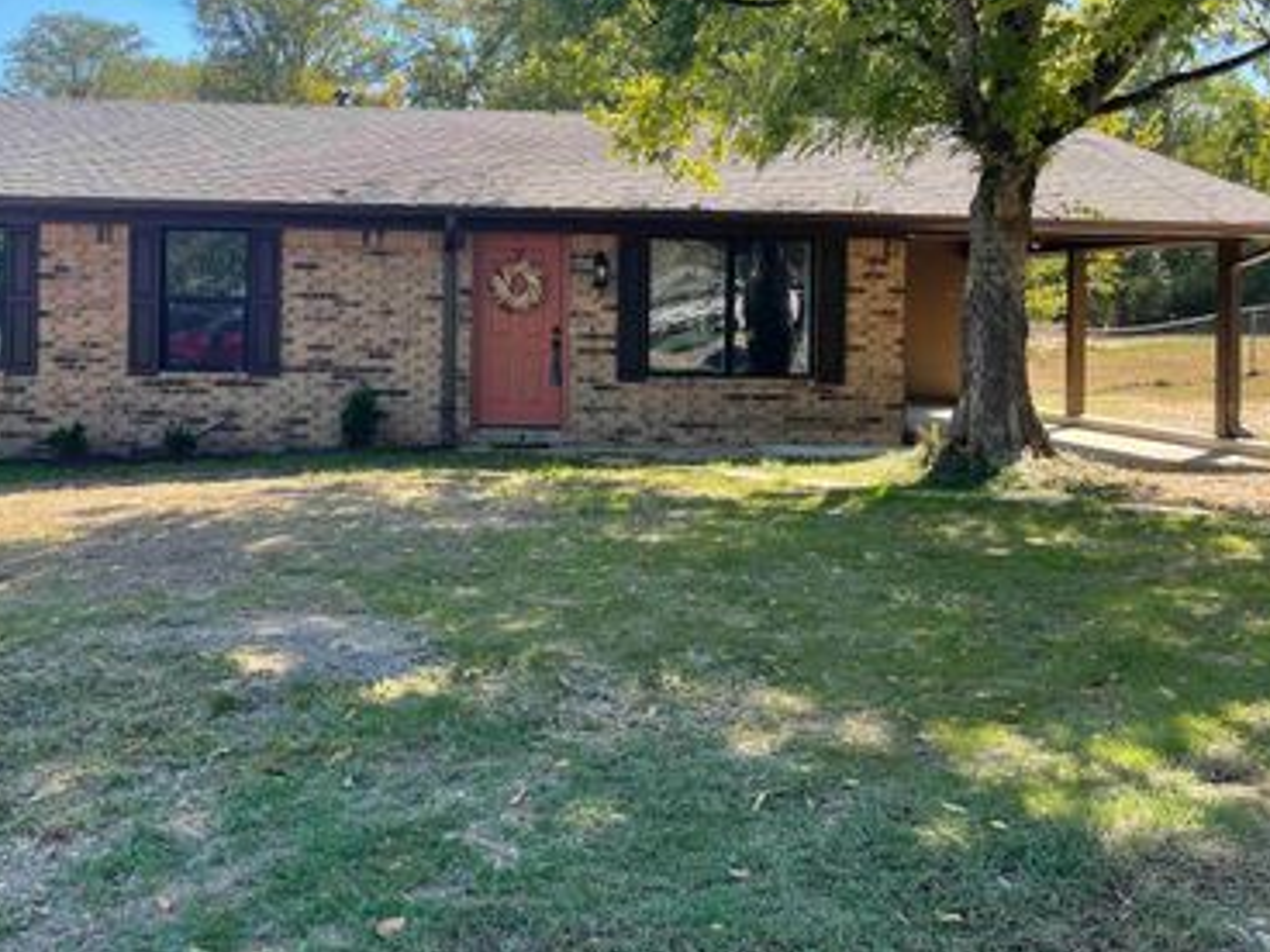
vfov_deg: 41.2
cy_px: 316
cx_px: 452
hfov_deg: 53.2
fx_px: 1247
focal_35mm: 34
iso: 32
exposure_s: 1/978
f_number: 1.6
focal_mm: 5.1
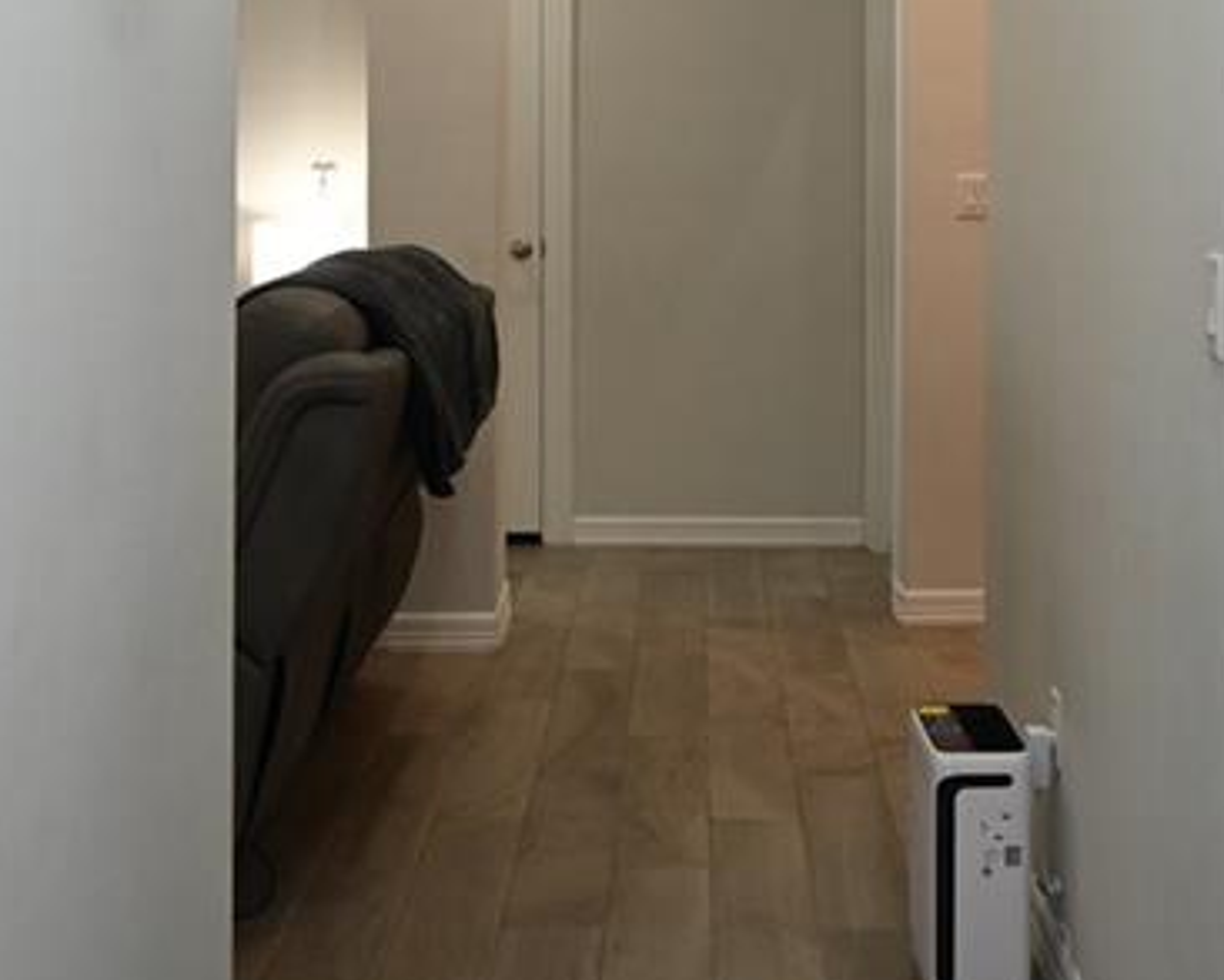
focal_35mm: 63
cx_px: 762
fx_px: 2283
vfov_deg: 23.5
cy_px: 84
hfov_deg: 29.9
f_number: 3.5
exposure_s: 1/125
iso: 500
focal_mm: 16
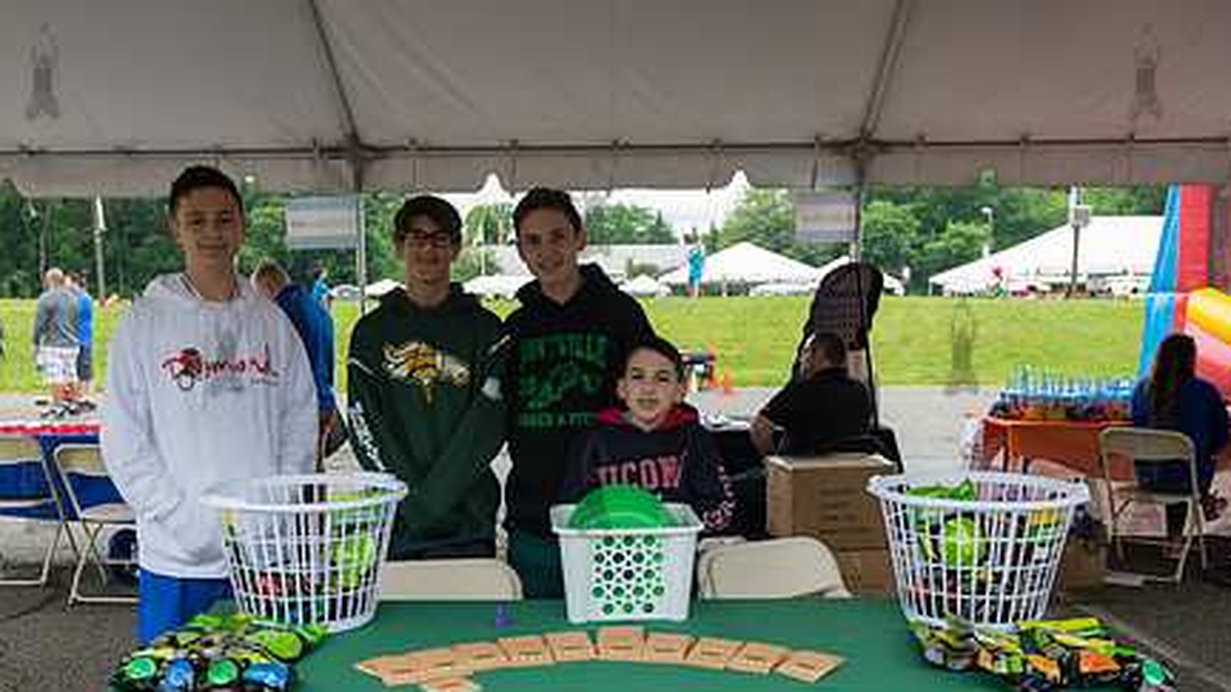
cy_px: 483
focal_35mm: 38
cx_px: 593
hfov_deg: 52.8
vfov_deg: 30.9
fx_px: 1240
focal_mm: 27
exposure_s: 1/320
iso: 200
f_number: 4.5
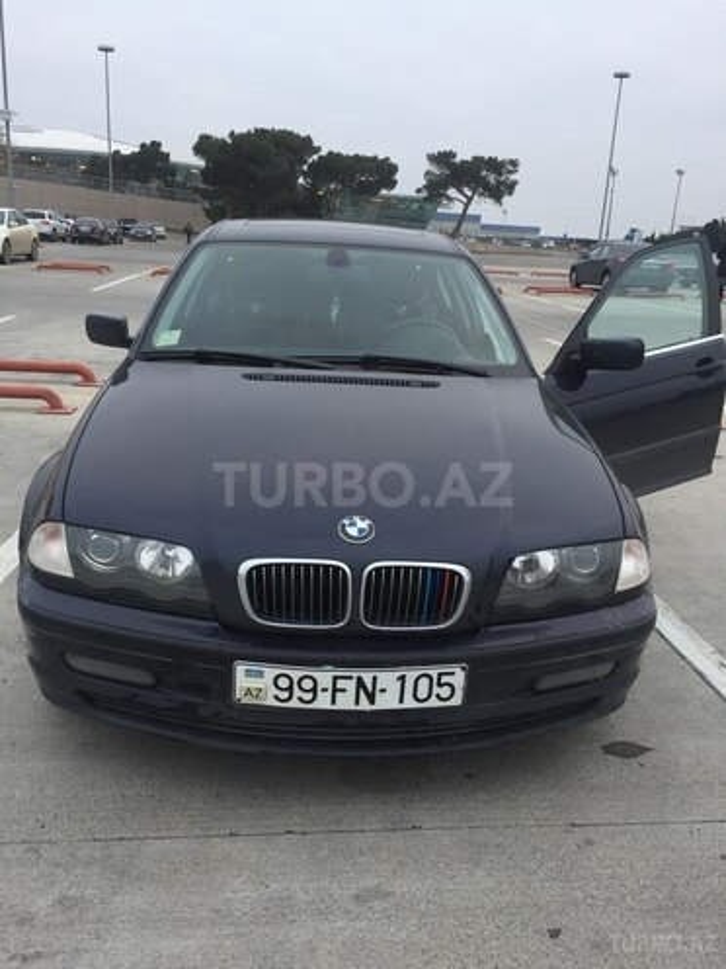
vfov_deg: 61.7
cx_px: 363
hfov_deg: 48.2
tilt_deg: -15.6
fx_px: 811
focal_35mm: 29
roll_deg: -2.2
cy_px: 484
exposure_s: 1/50
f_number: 2.2
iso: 32
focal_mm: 4.15
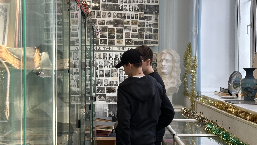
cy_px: 77
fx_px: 368
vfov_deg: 22.2
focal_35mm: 54
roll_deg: -1.1
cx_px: 129
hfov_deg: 38.5
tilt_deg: -0.5
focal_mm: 6.86
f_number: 1.78
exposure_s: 1/121
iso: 50
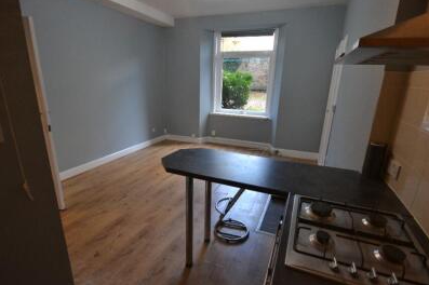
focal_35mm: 18
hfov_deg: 90.0
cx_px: 222
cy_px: 147
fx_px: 214
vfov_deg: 67.3
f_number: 4
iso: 1250
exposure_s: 1/60
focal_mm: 10
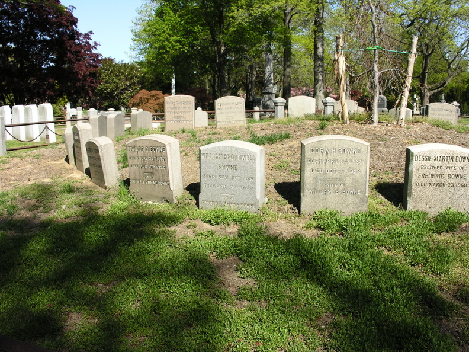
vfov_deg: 40.7
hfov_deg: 52.6
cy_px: 176
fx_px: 474
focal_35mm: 35
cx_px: 234
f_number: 5.6
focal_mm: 8.9
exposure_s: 1/200
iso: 50
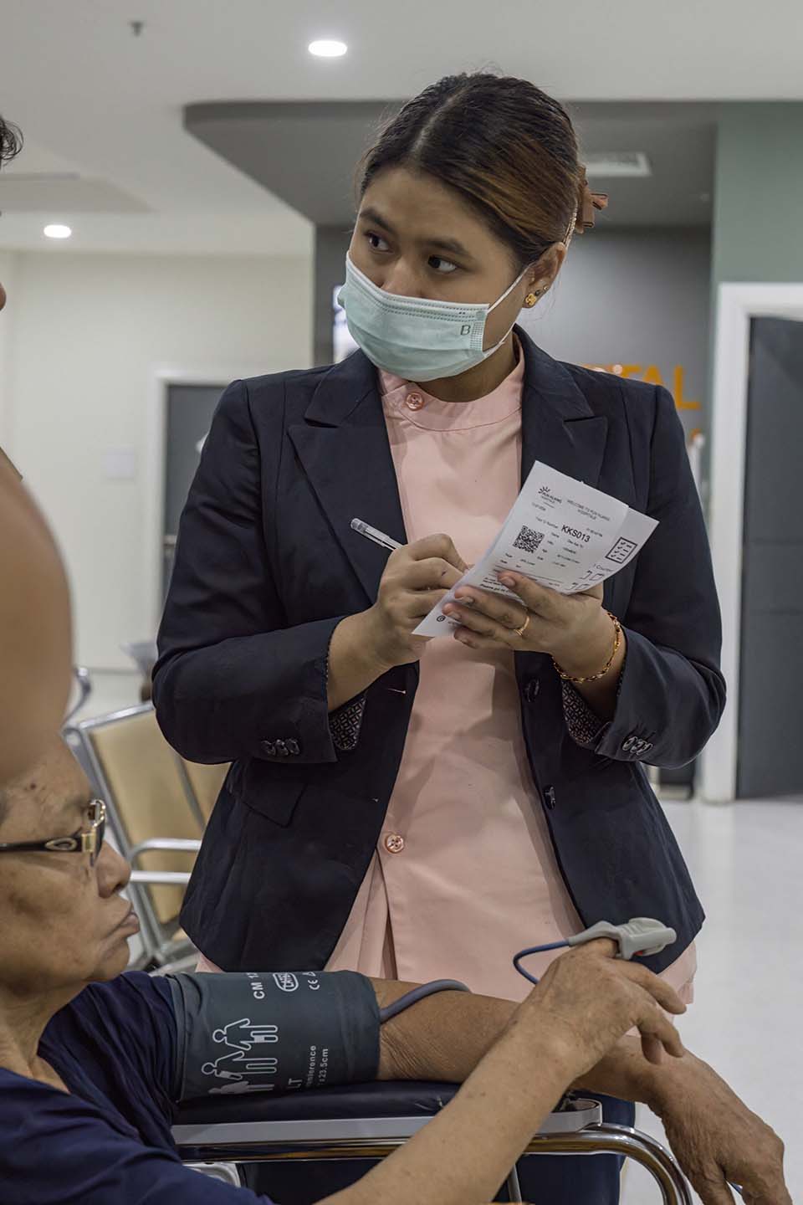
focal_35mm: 70
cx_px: 402
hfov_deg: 19.5
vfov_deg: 28.8
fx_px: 2342
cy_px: 602
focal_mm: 70
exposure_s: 1/200
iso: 9000
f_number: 8
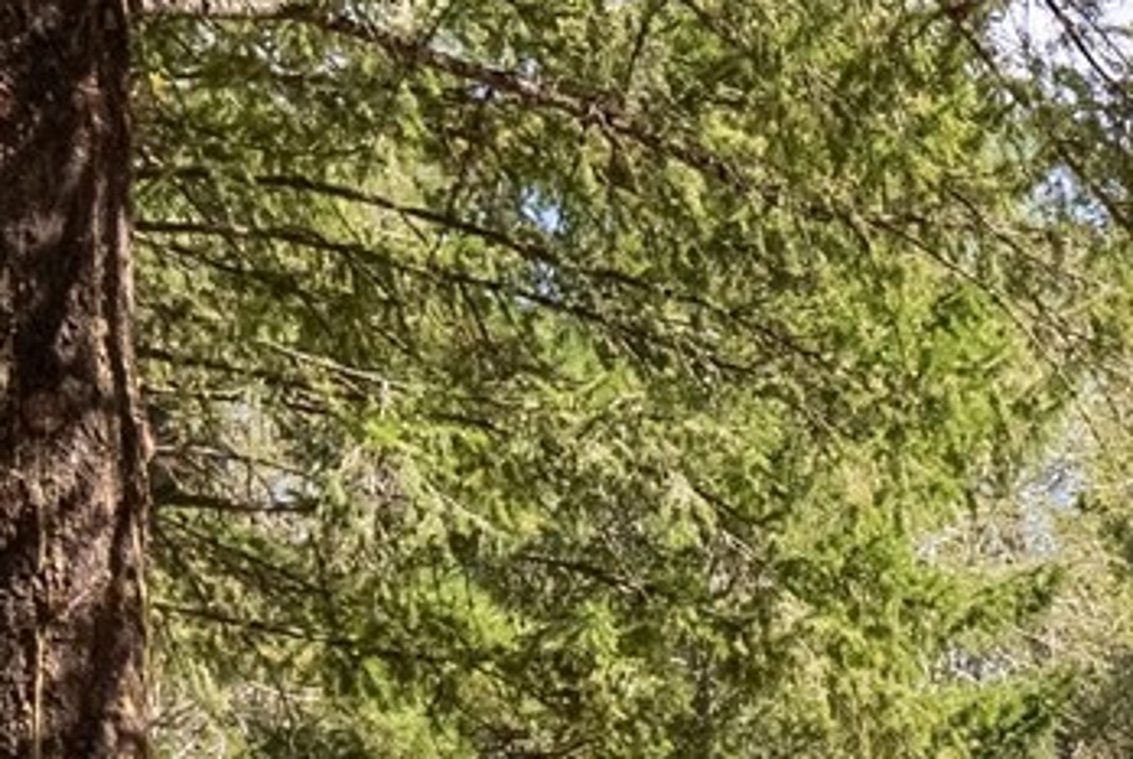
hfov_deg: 11.9
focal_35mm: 146
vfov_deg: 9.1
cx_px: 2538
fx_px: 4601
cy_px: 1189
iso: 125
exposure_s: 1/5000
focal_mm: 30
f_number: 7.1
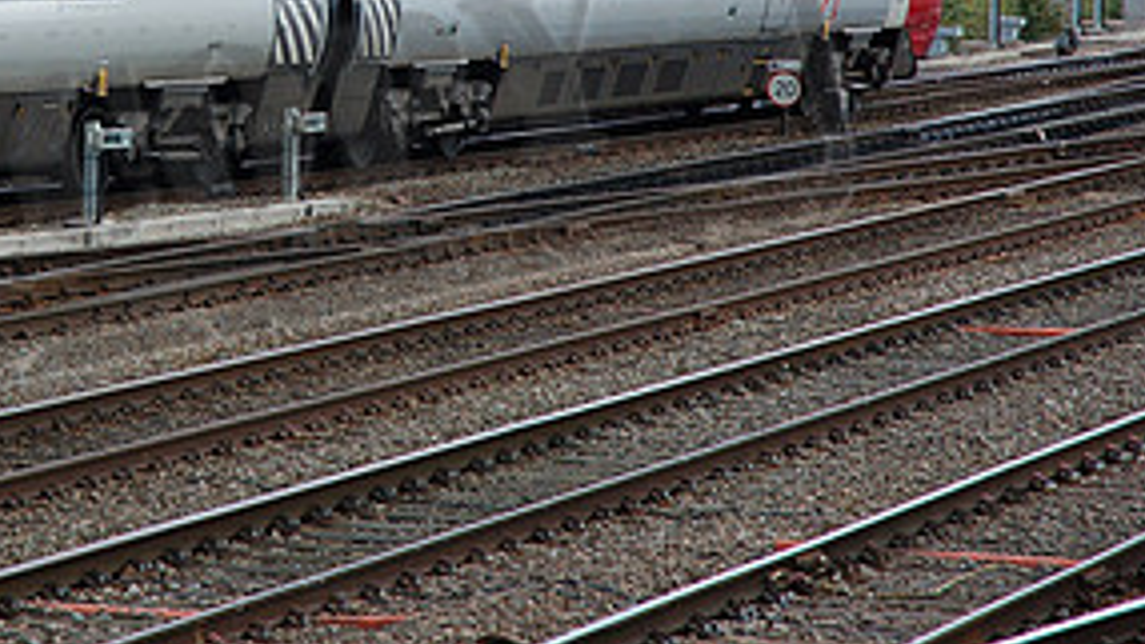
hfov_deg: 9.6
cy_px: -48
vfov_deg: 5.4
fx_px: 6772
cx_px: 276
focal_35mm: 223
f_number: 5.6
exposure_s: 1/500
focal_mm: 70
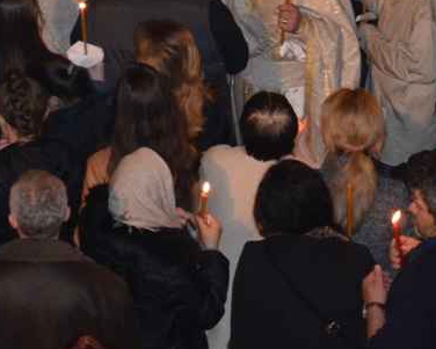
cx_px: 41
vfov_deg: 6.1
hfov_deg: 7.7
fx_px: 3240
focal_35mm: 251
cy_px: -198
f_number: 4.8
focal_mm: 42
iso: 800
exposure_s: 1/60
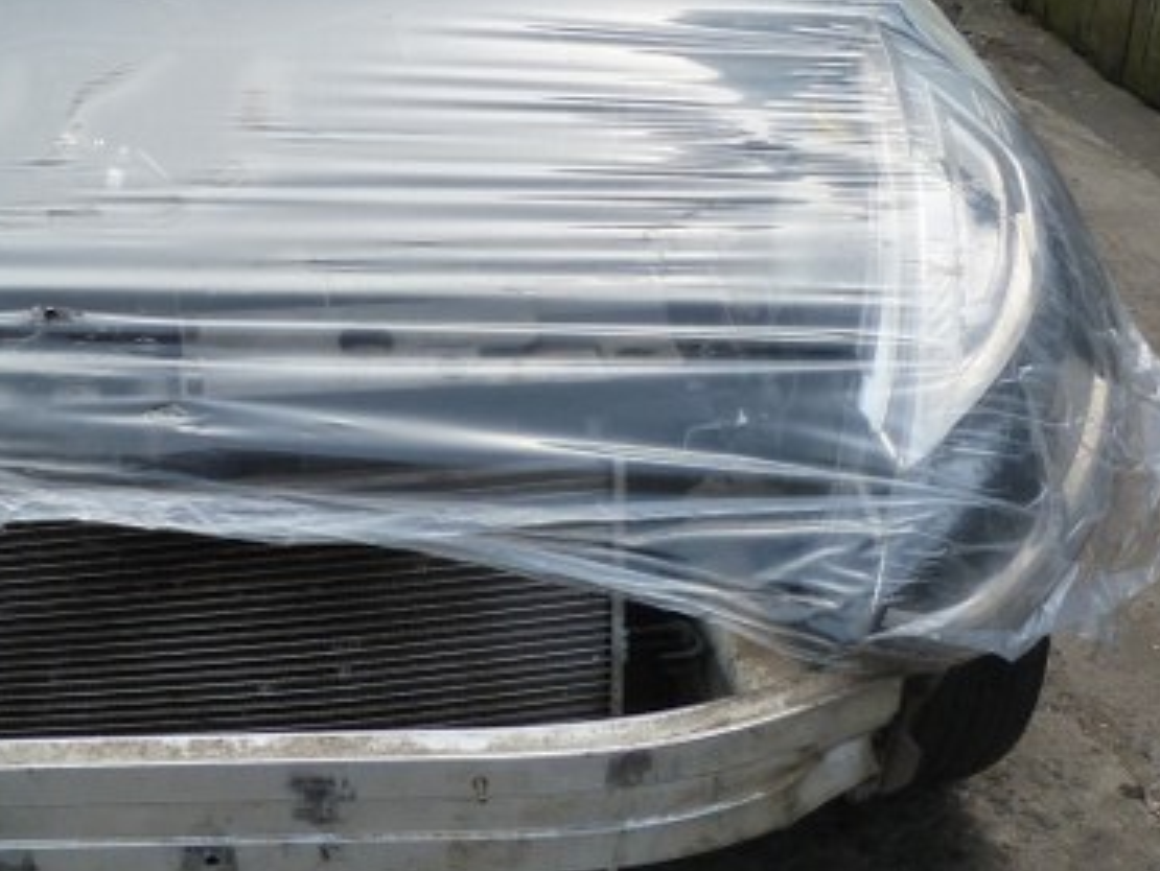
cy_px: 219
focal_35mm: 54
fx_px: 1811
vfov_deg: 26.7
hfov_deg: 34.3
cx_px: 216
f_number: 4
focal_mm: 4.5
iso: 125
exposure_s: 1/250
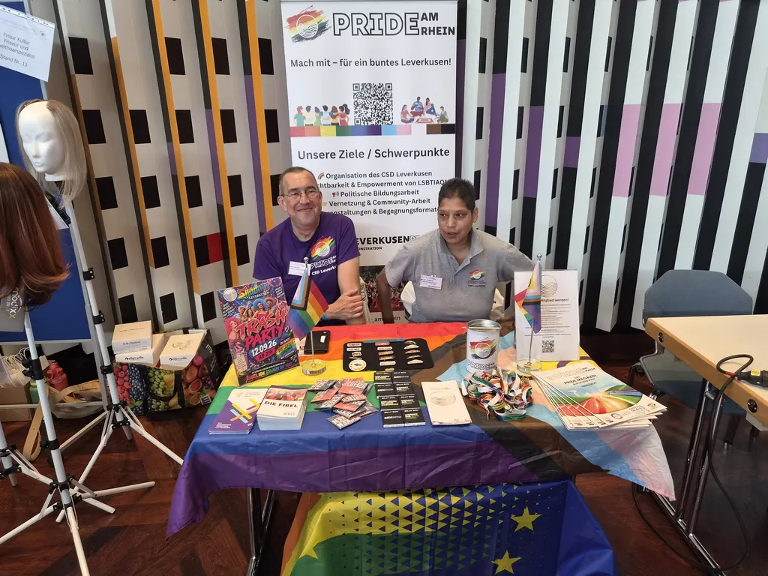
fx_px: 510
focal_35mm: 23
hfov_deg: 73.9
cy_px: 288
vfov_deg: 58.9
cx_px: 384
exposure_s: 1/100
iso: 250
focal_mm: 5.4
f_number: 1.8
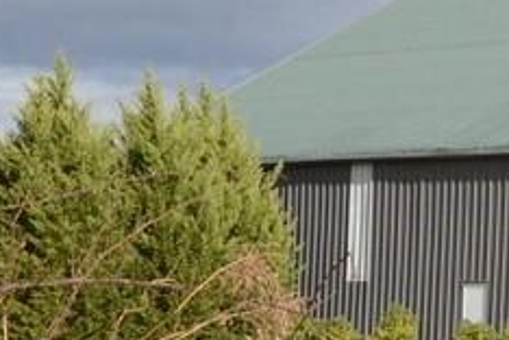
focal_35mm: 205
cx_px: 933
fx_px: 2898
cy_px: 57
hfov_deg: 9.5
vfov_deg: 6.7
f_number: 16
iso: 1600
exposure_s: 1/1000
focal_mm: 32
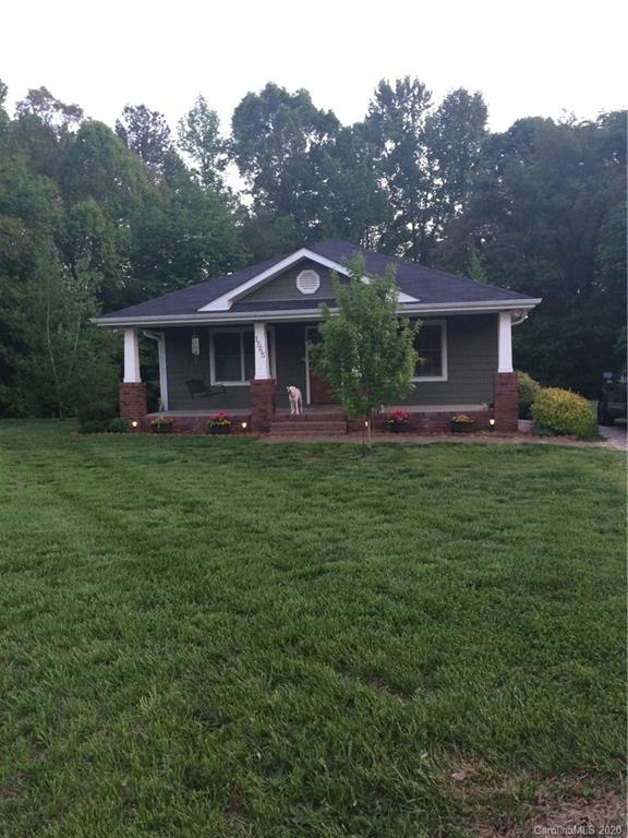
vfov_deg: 60.0
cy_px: 419
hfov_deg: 46.8
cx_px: 314
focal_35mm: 30
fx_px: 726
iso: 125
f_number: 2.2
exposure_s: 1/30
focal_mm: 4.12
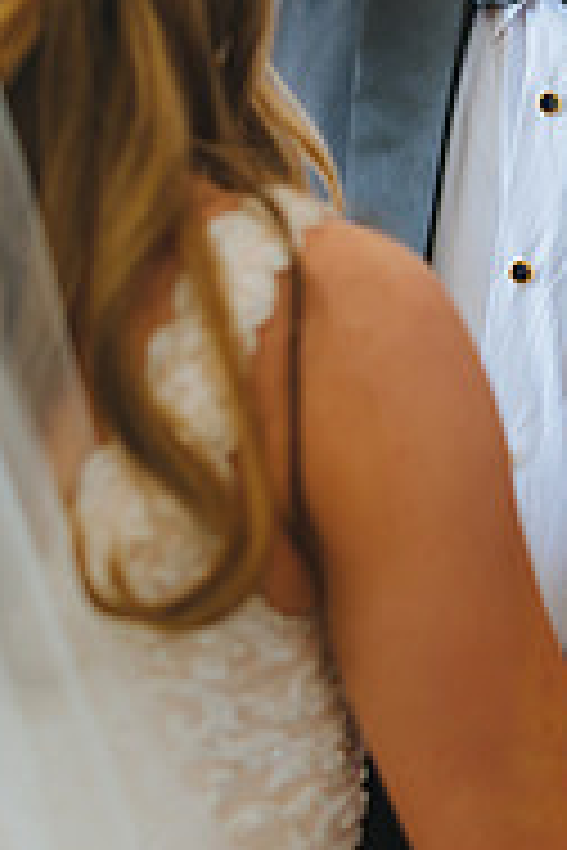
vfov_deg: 17.1
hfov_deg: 11.4
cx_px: 587
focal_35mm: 119
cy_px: 252
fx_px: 2811
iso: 250
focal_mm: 50
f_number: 2.2
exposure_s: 1/80
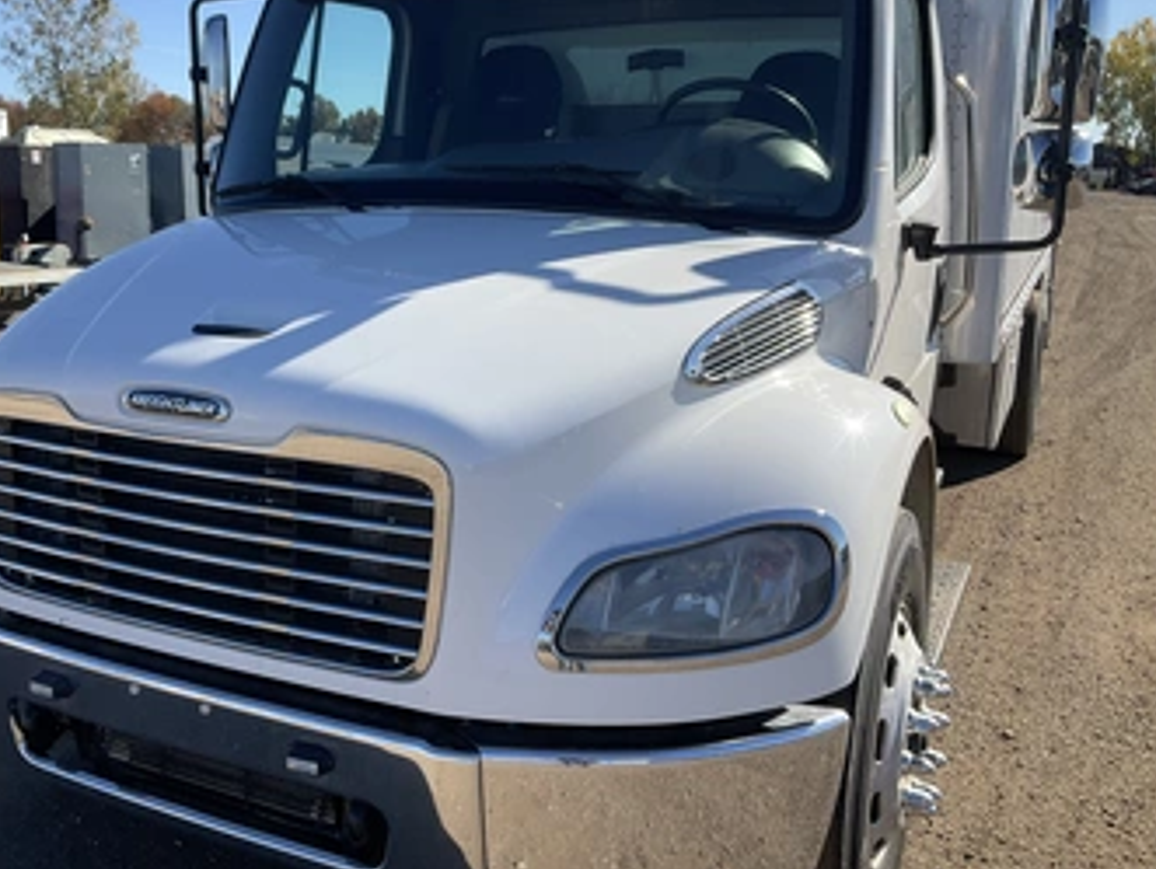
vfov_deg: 40.7
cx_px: 482
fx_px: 1170
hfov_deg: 52.3
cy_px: 373
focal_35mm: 35
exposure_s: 1/1195
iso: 25
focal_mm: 3
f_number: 1.8
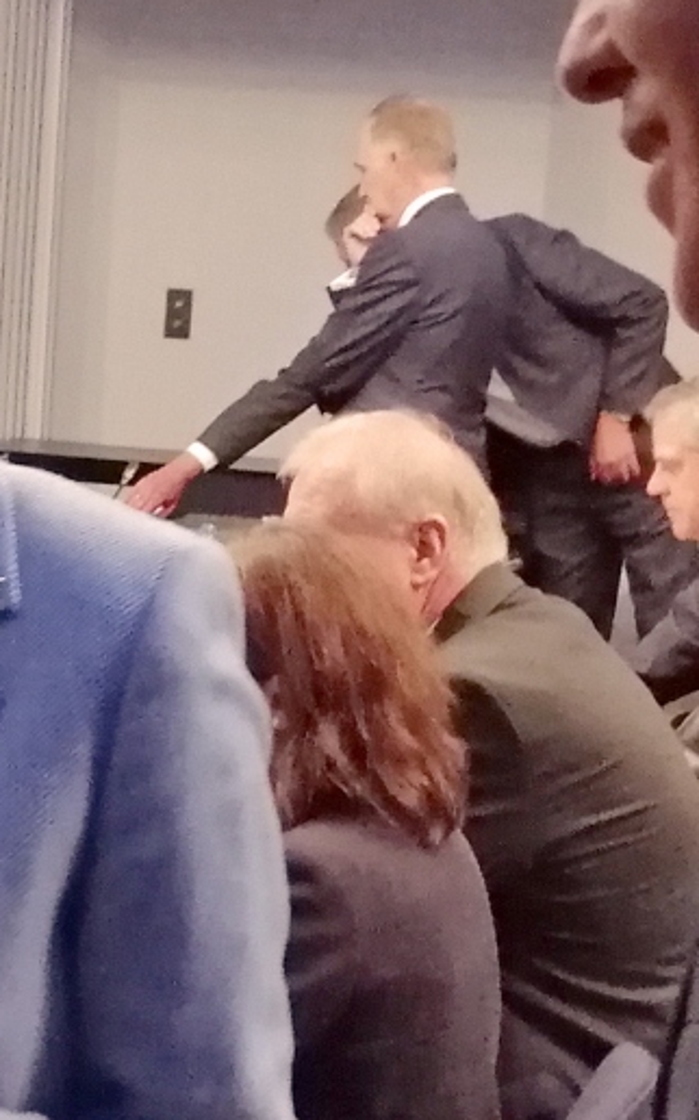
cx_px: -221
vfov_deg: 18.8
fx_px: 3387
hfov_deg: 11.5
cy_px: 686
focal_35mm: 111
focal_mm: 3.95
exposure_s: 1/100
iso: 640
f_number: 1.8
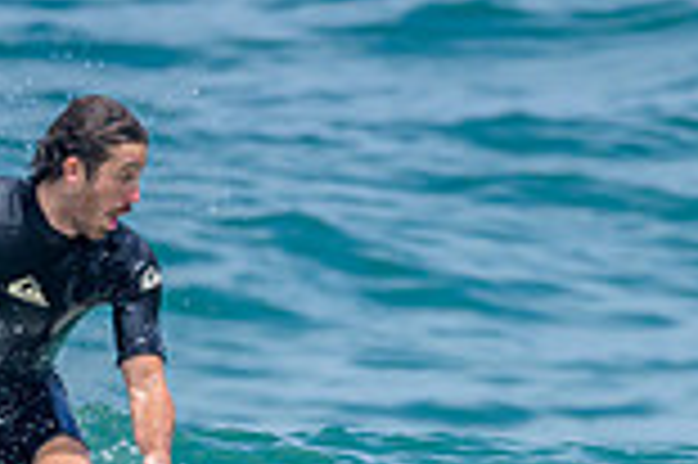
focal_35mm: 3583
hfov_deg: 0.6
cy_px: 779
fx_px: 69396
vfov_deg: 0.4
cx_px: 221
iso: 450
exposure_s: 1/2000
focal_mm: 800
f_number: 6.3
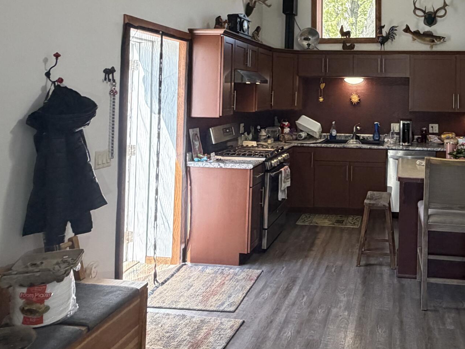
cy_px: 75
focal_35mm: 33
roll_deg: -0.5
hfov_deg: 52.5
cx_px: 359
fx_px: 443
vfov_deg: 41.3
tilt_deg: +2.3
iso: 250
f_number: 2.2
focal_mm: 2.22
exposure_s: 1/120
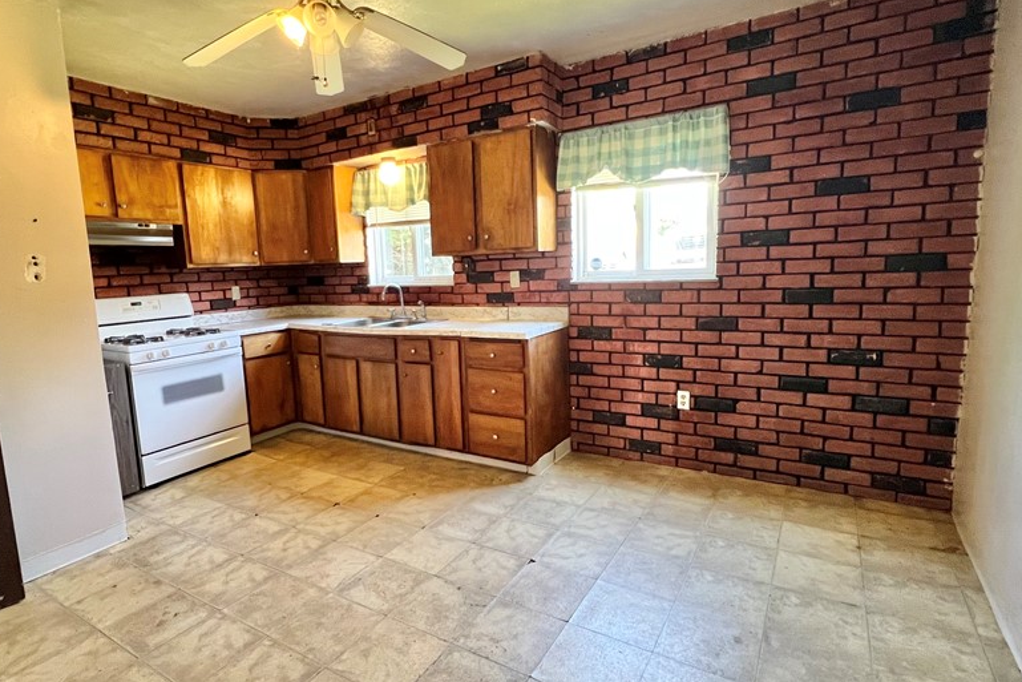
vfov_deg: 67.4
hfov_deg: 89.8
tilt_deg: -7.6
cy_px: 336
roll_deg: +2.5
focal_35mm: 18
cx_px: 469
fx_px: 511
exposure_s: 1/60
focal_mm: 1.57
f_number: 1.8
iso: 320
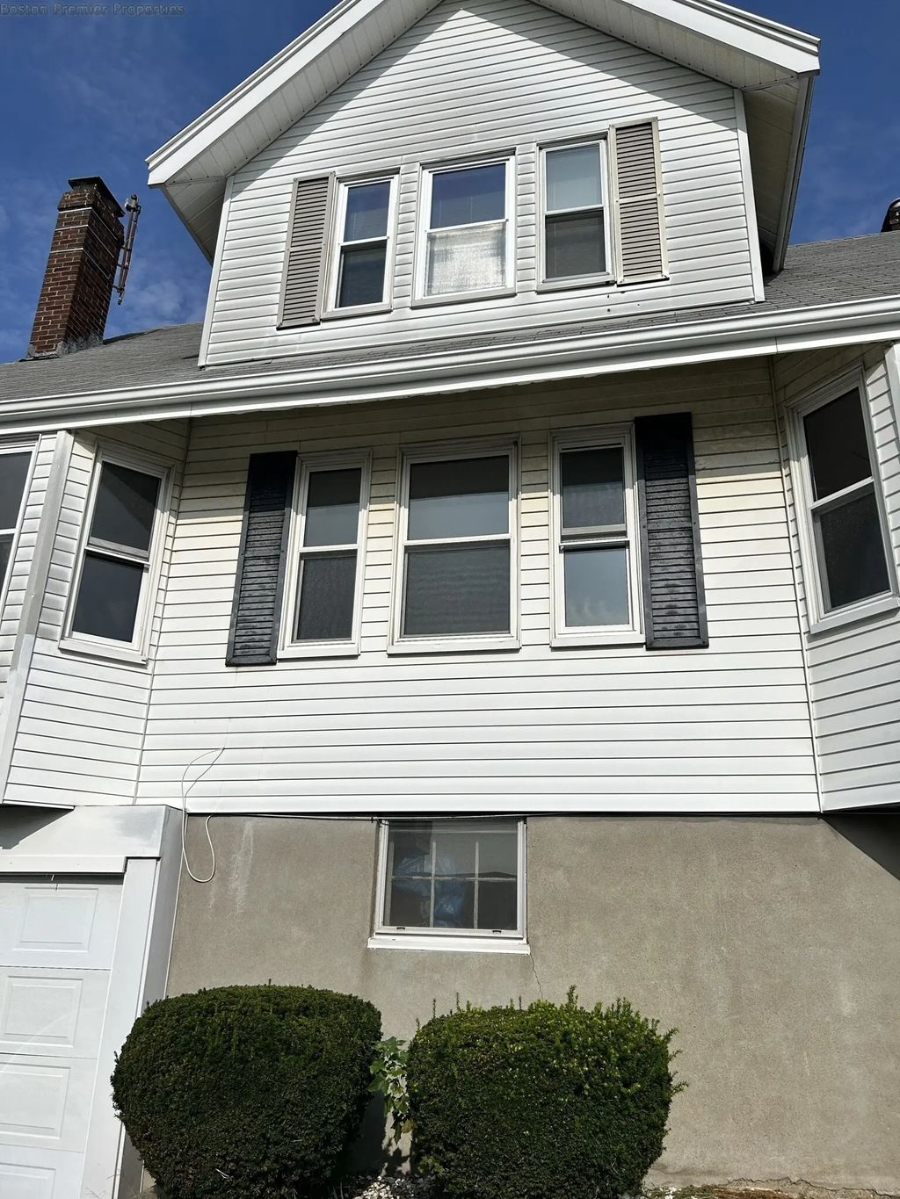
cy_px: 600
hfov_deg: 53.1
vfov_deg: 67.3
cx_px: 450
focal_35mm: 26
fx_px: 901
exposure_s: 1/11364
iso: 50
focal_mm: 5.7
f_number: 1.5
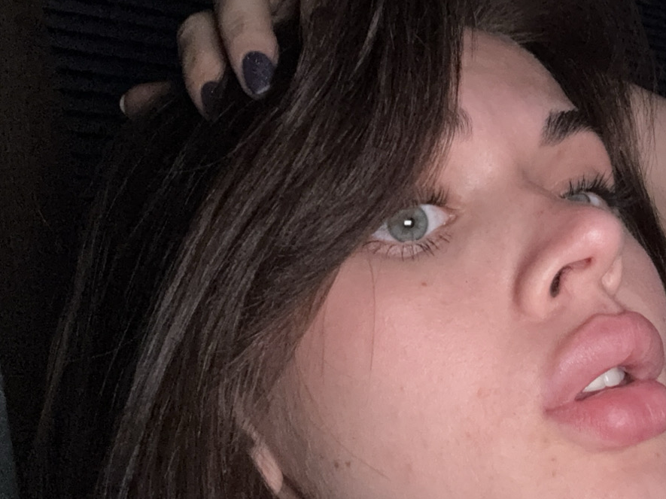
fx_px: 1000
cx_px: 476
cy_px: 247
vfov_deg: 28.0
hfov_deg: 36.2
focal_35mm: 52
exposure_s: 1/30
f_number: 1.9
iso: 200
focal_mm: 2.69
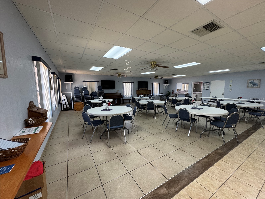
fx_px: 107
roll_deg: -0.1
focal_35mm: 14
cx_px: 132
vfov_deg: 85.7
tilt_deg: -7.2
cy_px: 100
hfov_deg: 102.1
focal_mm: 2.22
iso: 160
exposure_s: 1/60
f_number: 2.2
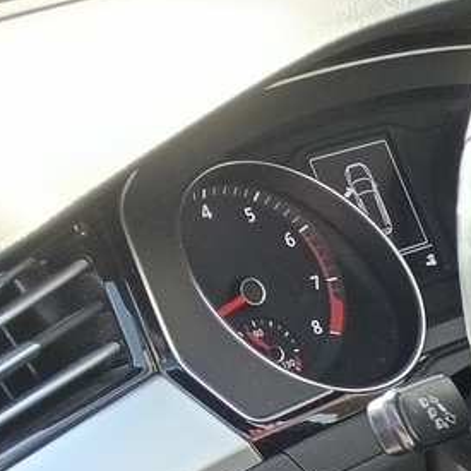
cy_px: 639
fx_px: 1924
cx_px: 1139
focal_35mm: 125
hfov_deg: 11.5
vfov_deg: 13.4
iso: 80
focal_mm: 3.98
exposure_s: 1/50
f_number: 1.8
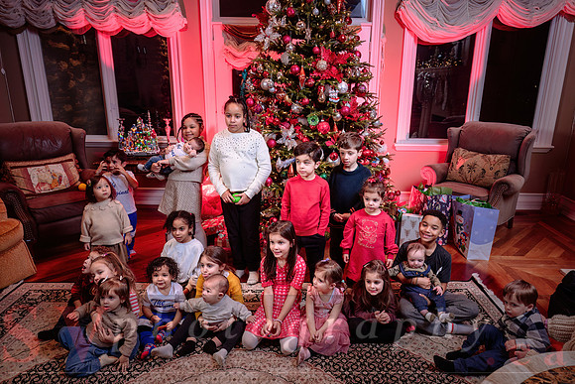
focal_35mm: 26
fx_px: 411
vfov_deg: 50.0
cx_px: 300
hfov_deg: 69.9
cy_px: 203
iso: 200
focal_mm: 24
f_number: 4.5
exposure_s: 1/60
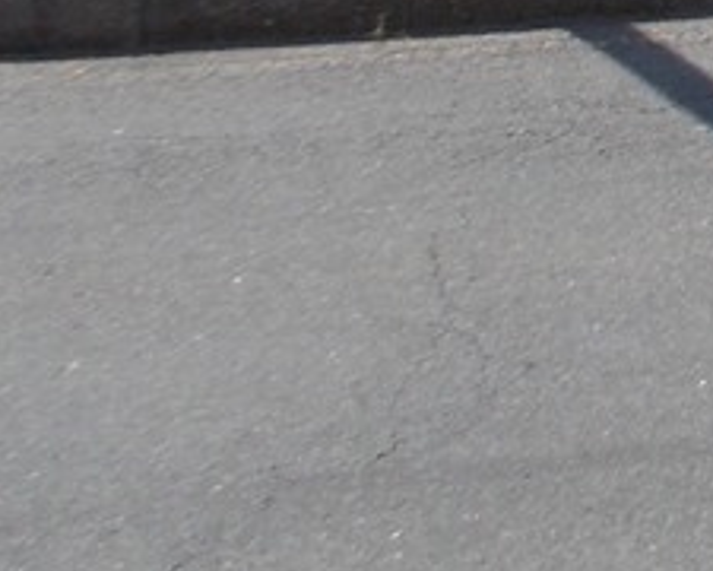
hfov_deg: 13.8
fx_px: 2659
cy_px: -508
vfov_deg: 11.3
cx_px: 1226
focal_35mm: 126
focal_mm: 4.1
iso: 80
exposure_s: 1/800
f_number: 3.3
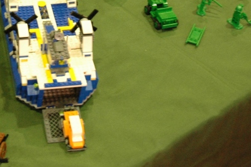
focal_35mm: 117
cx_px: 24
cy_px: -25
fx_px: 817
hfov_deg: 17.2
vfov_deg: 11.5
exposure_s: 1/13
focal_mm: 31
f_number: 5
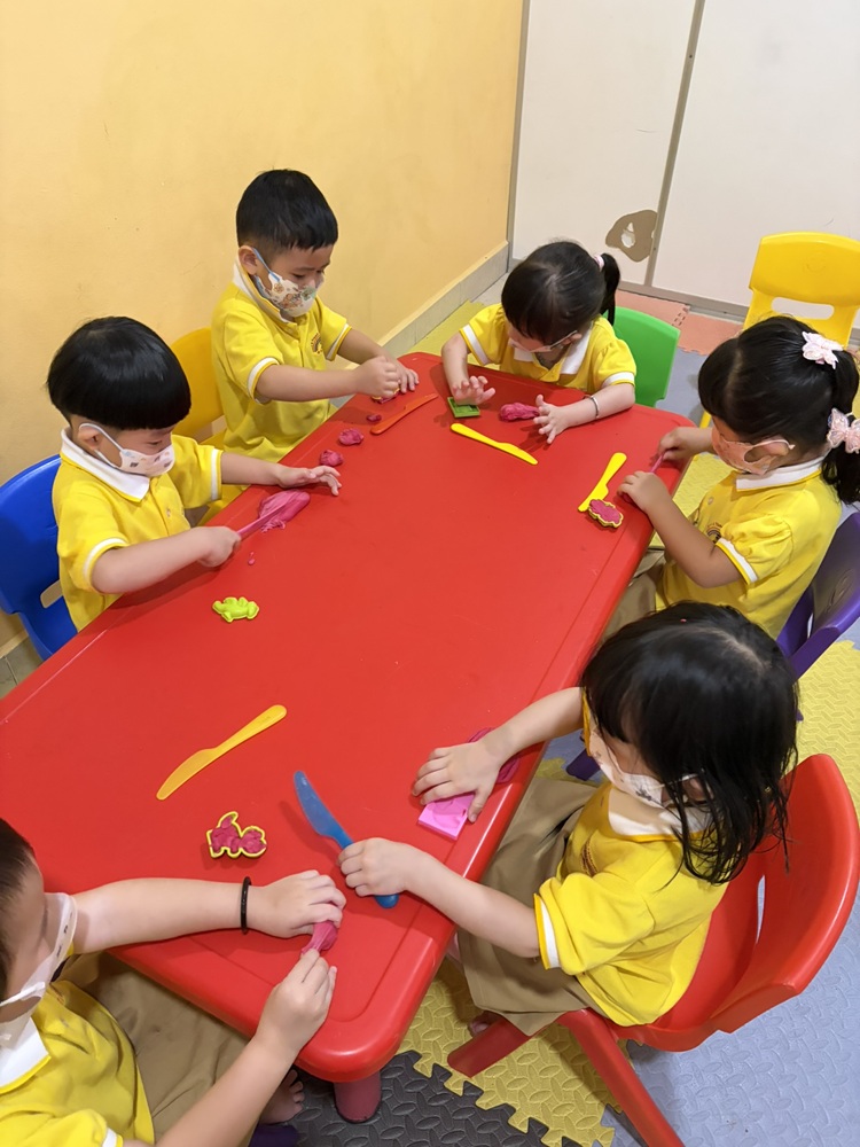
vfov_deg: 67.3
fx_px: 861
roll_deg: -1.8
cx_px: 430
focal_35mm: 26
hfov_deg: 53.1
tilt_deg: -41.3
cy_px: 574
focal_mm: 5.96
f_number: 1.6
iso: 500
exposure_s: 1/50
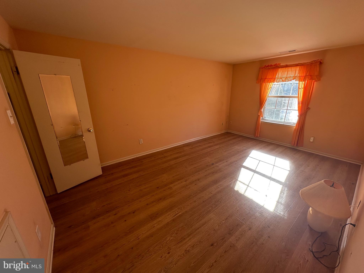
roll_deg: +0.5
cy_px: 136
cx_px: 182
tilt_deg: -17.3
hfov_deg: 102.1
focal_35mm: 14
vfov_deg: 85.7
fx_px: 147
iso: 40
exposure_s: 1/222
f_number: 2.2
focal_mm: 2.22
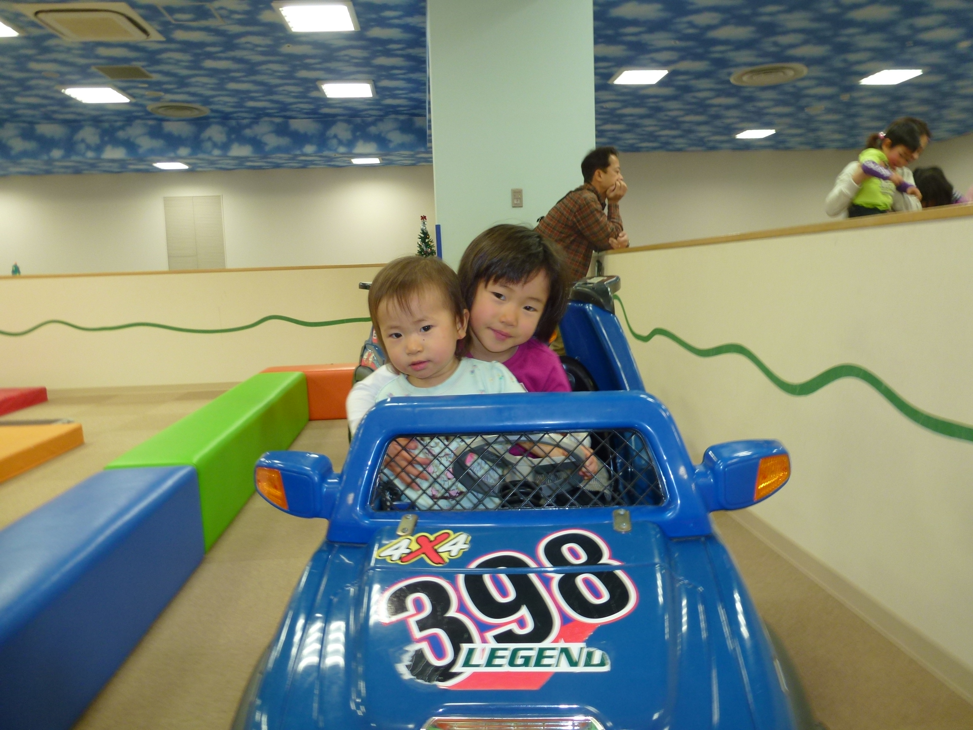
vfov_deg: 56.8
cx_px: 486
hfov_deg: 71.6
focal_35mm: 24
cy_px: 365
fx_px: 675
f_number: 3.3
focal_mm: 4.3
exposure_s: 1/25
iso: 100
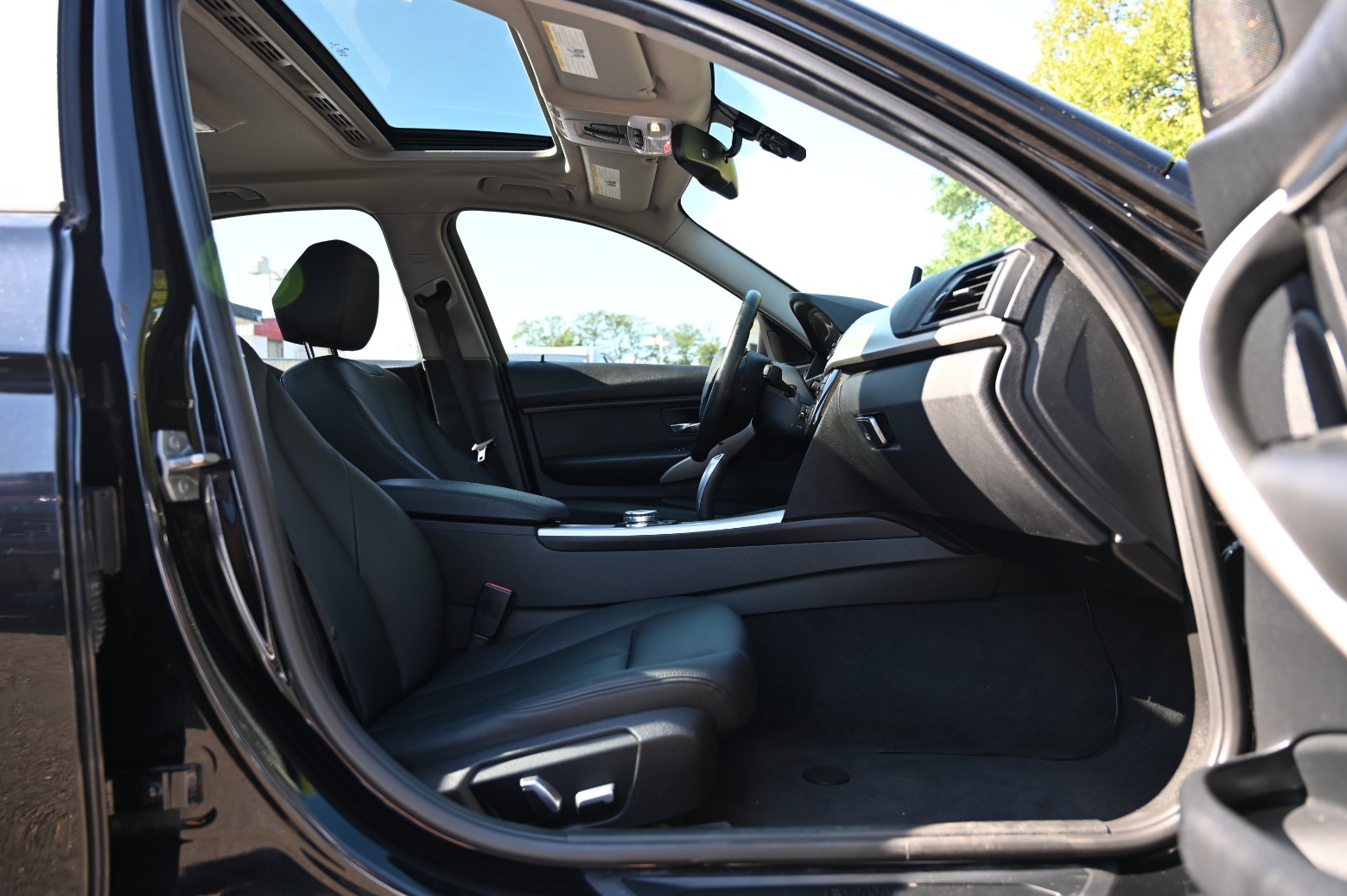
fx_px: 935
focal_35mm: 25
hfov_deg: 71.5
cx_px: 678
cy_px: 449
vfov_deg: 51.2
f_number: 4
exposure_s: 1/250
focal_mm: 24
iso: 400
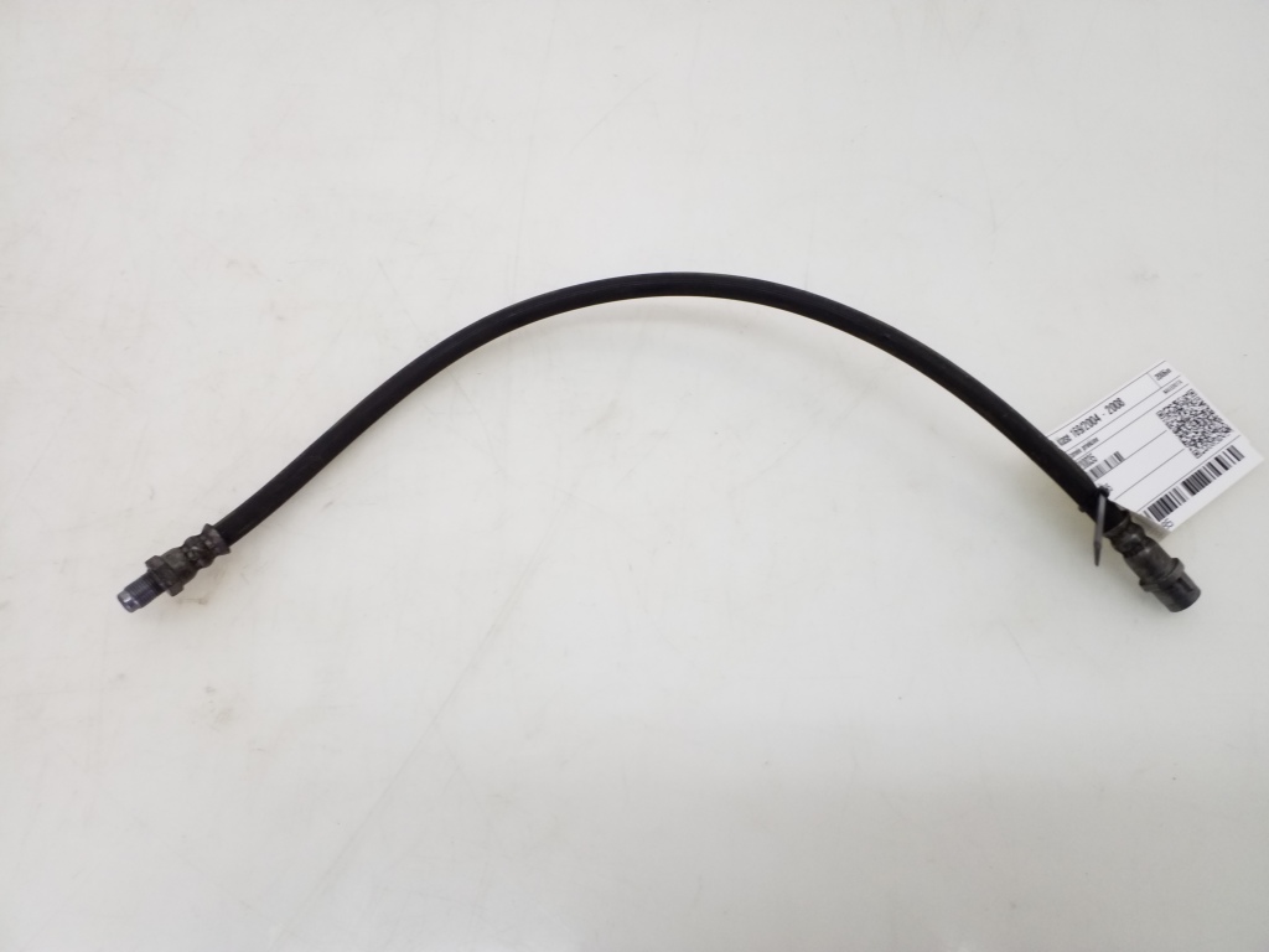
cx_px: 634
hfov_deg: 65.3
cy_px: 476
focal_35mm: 27
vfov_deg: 51.4
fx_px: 990
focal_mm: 3.6
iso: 64
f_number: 1.9
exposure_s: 1/50
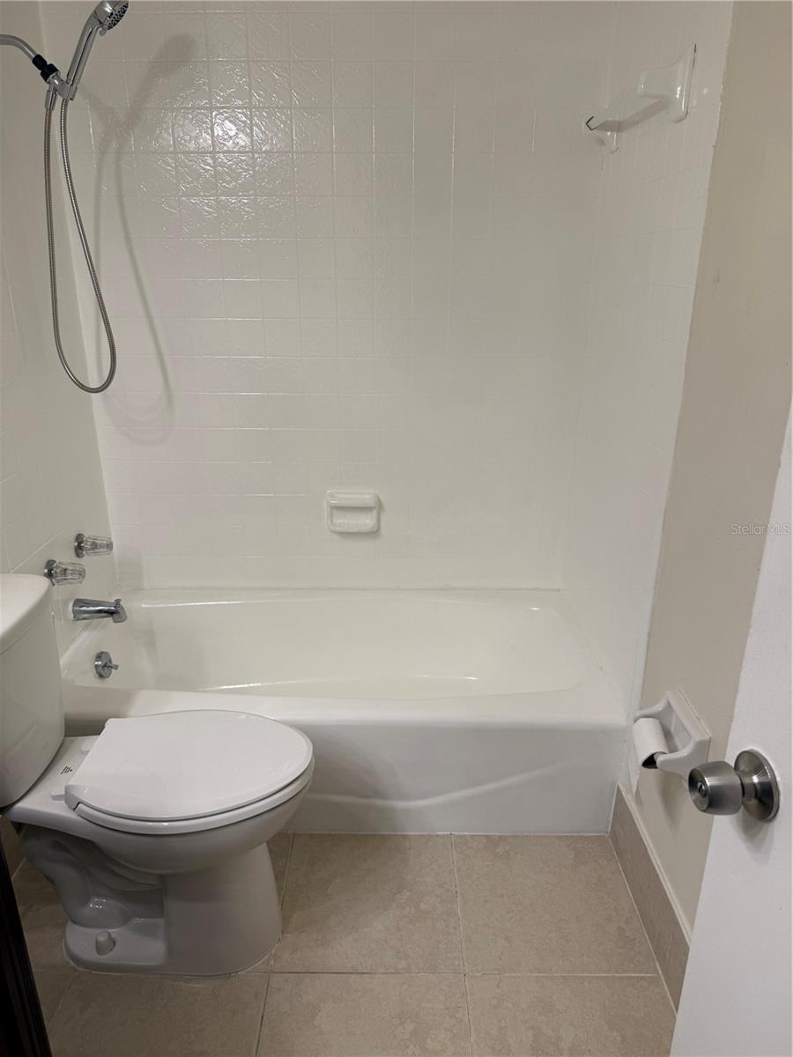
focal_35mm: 24
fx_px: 733
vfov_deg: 71.6
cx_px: 396
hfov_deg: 56.8
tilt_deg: -18.3
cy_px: 528
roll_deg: +0.4
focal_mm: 6.76
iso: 64
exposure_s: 1/120
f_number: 1.78
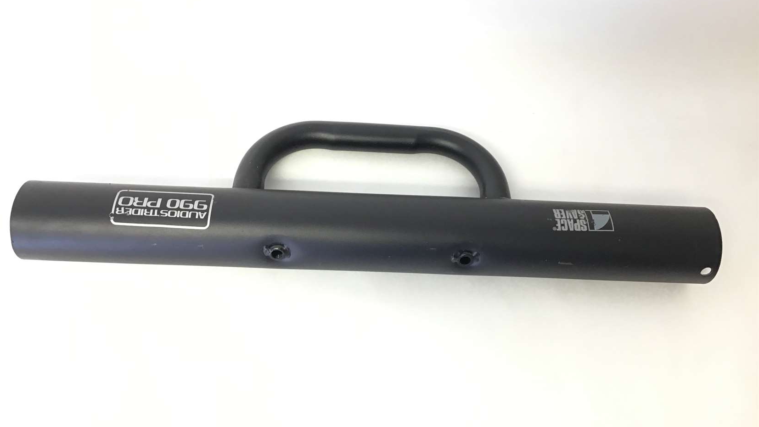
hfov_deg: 58.0
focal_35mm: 34
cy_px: 170
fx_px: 684
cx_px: 377
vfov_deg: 34.5
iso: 64
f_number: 2.4
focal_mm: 3.3
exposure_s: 1/30
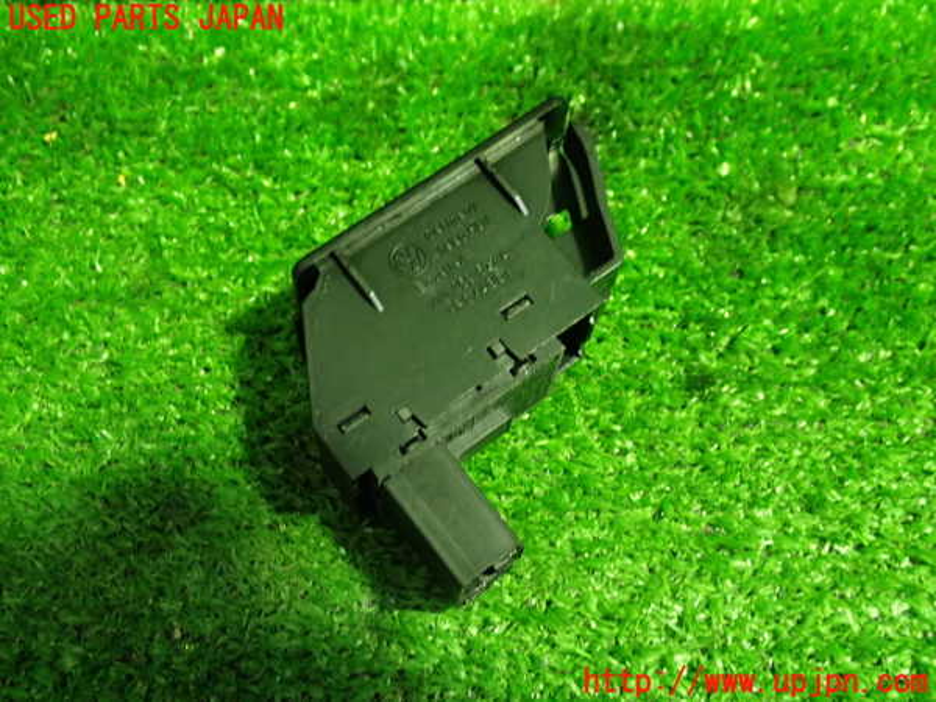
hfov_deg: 42.9
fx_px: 1190
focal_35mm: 44
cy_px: 351
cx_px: 468
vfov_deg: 32.9
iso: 800
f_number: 2.9
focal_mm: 7.84
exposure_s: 1/30
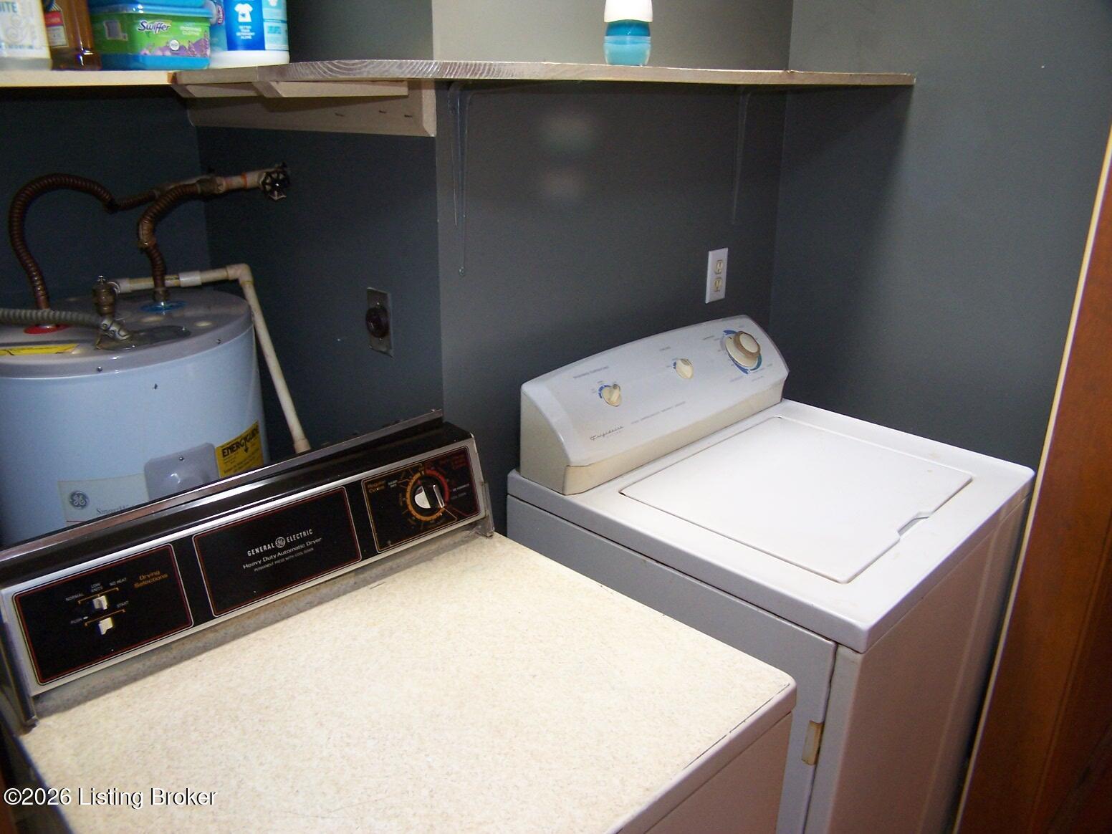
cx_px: 556
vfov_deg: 37.7
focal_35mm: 38
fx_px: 1221
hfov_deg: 49.0
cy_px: 417
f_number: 2.8
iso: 140
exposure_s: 1/20
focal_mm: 6.3
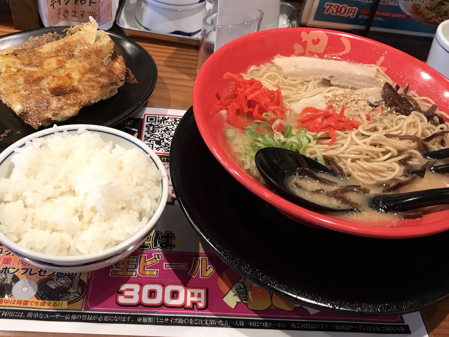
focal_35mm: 37
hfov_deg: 50.1
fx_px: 480
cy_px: 160
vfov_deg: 38.6
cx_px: 225
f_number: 1.8
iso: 40
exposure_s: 1/20
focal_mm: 3.99
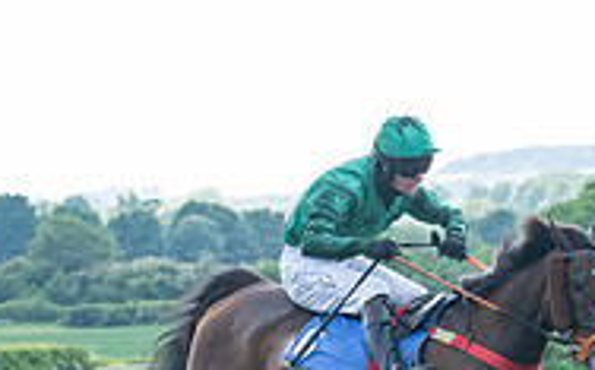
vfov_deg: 4.4
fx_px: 4827
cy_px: 370
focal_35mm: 298
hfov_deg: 7.1
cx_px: 416
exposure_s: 1/4000
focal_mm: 70
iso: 1250
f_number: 4
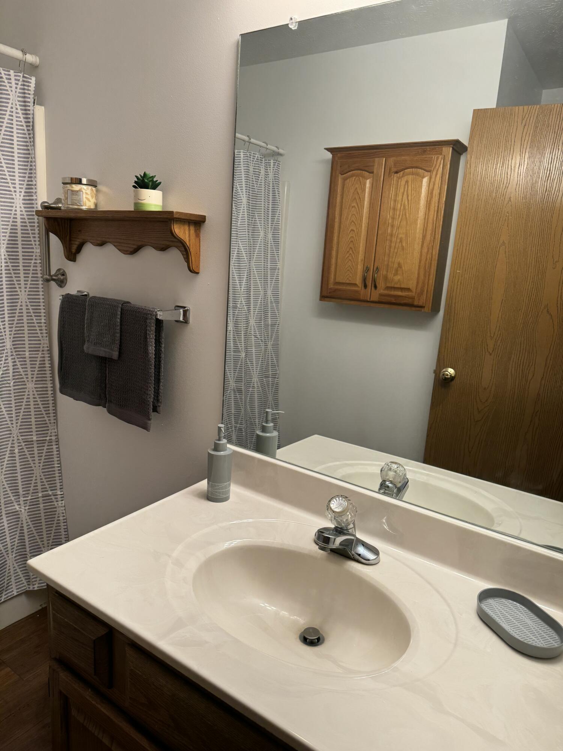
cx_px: 282
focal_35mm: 24
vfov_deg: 71.6
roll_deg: -4.0
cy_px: 376
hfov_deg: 56.8
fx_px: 520
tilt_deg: -12.5
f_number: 1.78
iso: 125
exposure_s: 1/120
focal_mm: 6.76
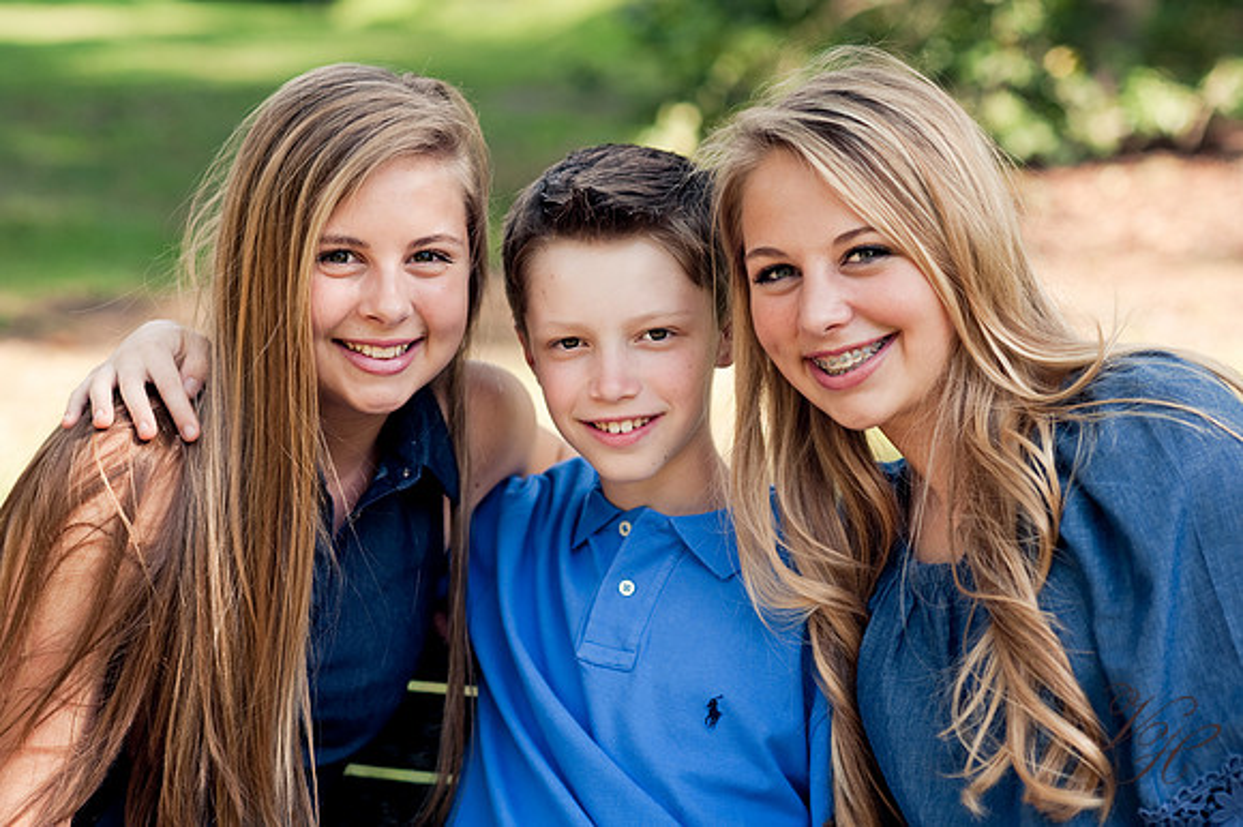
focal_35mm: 85
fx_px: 2933
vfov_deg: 16.1
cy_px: 414
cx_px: 622
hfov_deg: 23.9
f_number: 3.5
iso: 200
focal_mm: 85
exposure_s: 1/320
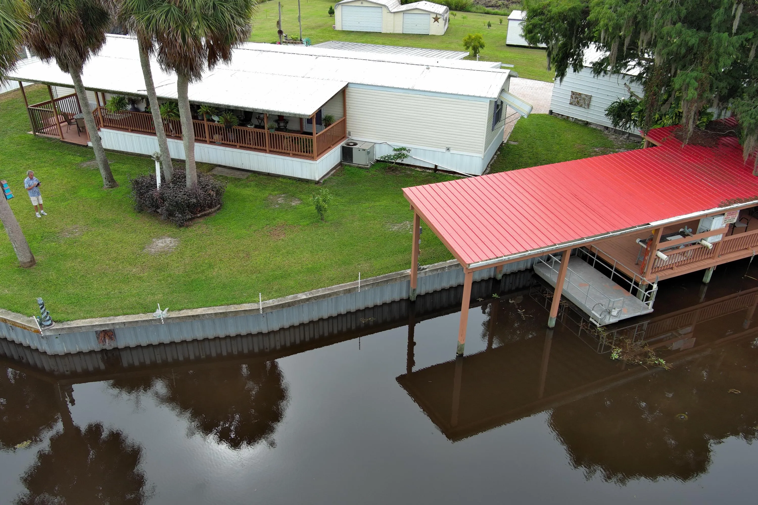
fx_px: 611
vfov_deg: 45.0
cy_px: 252
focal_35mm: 29
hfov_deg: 63.7
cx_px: 379
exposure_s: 1/379
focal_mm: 10.57
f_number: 2.8
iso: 100
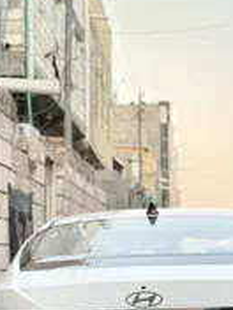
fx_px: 978
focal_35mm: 109
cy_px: 269
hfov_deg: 13.6
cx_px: 141
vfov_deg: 17.8
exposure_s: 1/90
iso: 125
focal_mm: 6.86
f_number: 1.78
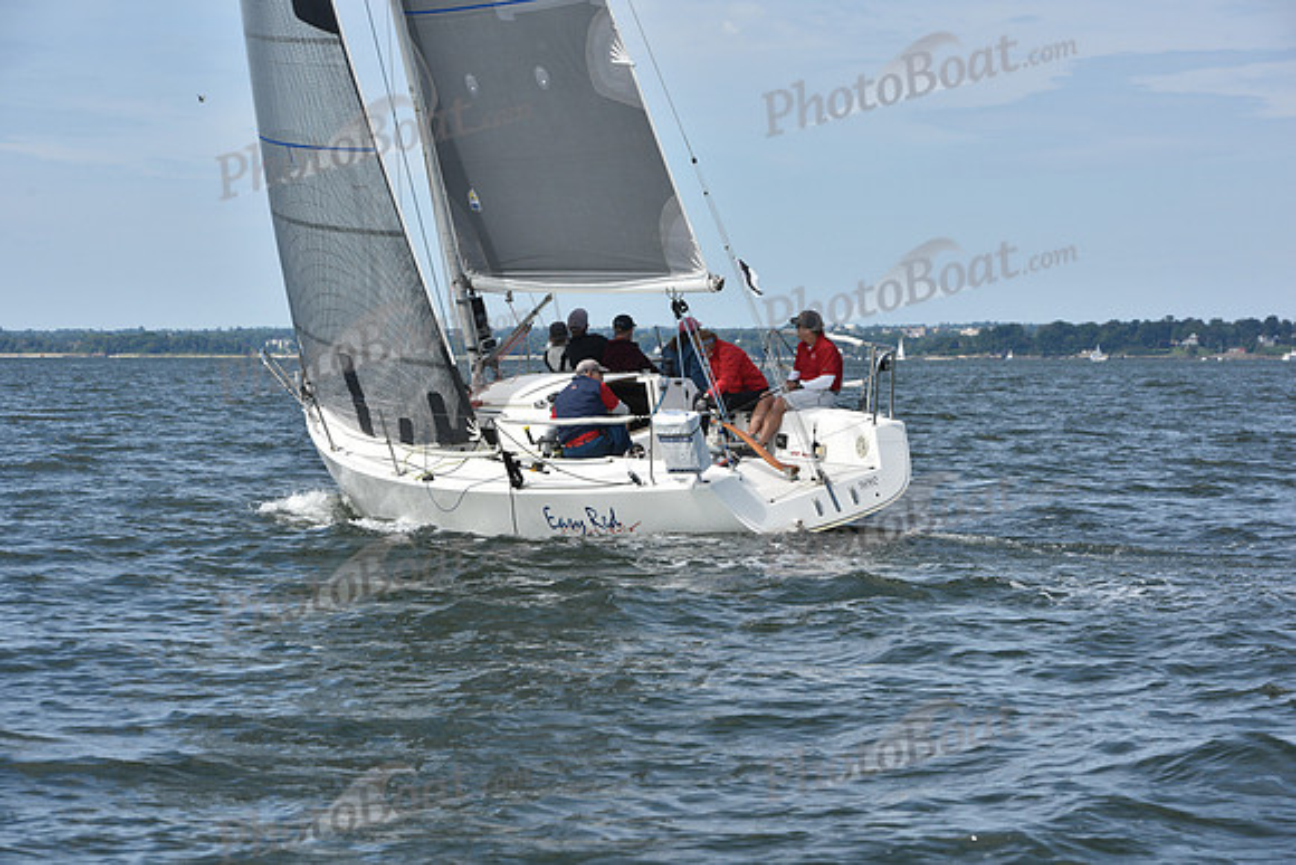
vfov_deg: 11.0
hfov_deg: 16.4
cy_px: 432
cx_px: 648
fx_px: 4501
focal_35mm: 125
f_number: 10
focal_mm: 125
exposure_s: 1/1000
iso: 320
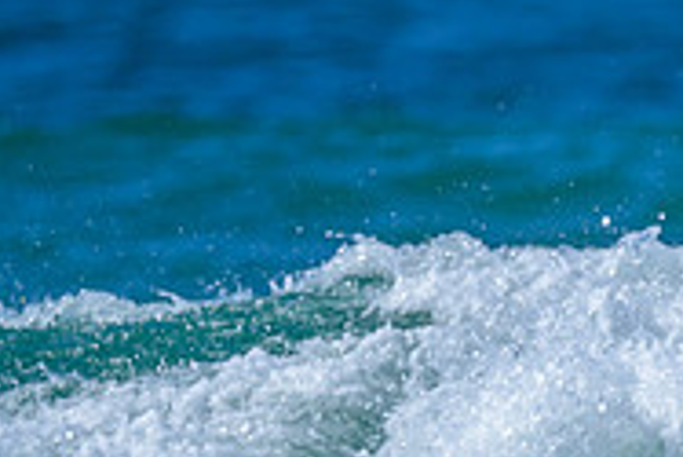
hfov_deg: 0.7
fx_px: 56427
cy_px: 576
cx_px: 582
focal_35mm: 2972
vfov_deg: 0.5
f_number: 6.3
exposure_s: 1/2000
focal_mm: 800
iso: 250
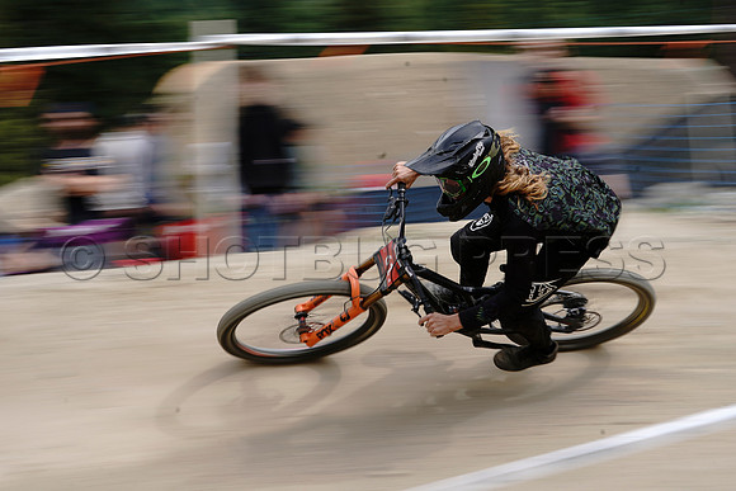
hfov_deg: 28.8
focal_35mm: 70
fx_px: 1431
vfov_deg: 19.5
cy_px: 246
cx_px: 368
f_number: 14
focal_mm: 70
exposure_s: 1/60
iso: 125
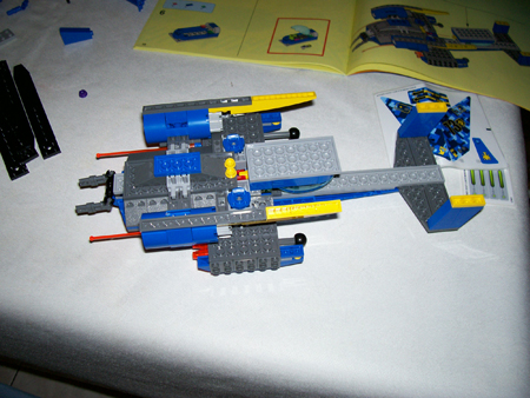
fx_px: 521
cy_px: 199
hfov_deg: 53.9
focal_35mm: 34
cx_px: 265
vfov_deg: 41.8
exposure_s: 1/64
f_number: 2.7
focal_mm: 5.6
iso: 80
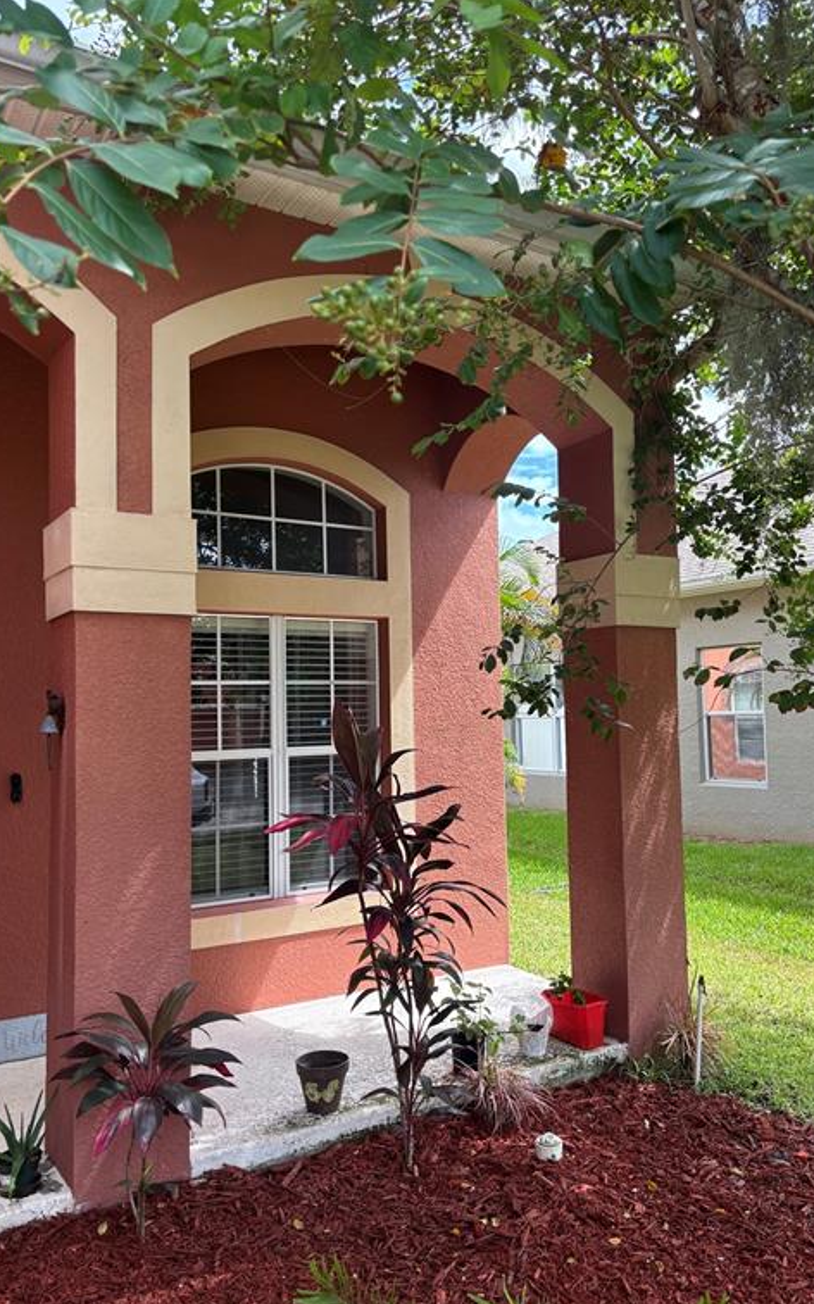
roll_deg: +0.7
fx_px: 995
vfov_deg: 66.5
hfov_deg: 44.4
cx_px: 448
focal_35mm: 28
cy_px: 655
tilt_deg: +3.3
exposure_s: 1/406
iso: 50
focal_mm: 5.96
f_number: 1.6
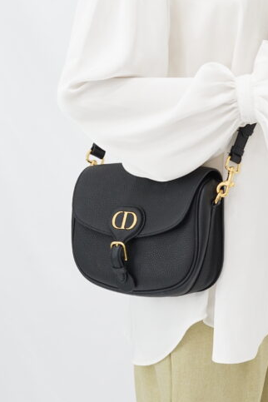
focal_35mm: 106
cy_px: 132
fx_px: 1184
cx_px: 208
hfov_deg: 12.9
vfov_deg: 19.2
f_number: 6.3
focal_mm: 50
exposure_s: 1/8
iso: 640
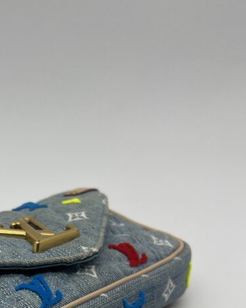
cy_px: 299
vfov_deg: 30.9
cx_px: -4
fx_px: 519
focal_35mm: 57
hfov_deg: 25.3
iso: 50
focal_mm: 5.7
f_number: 1.5
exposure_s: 1/401
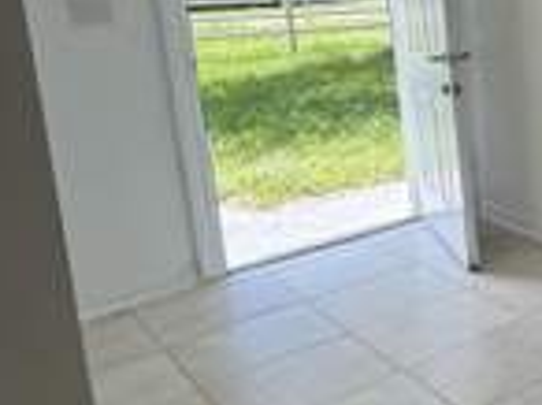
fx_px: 719
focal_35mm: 46
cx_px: 850
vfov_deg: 30.4
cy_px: 65
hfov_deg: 26.6
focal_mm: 2.22
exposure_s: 1/120
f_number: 2.2
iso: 64
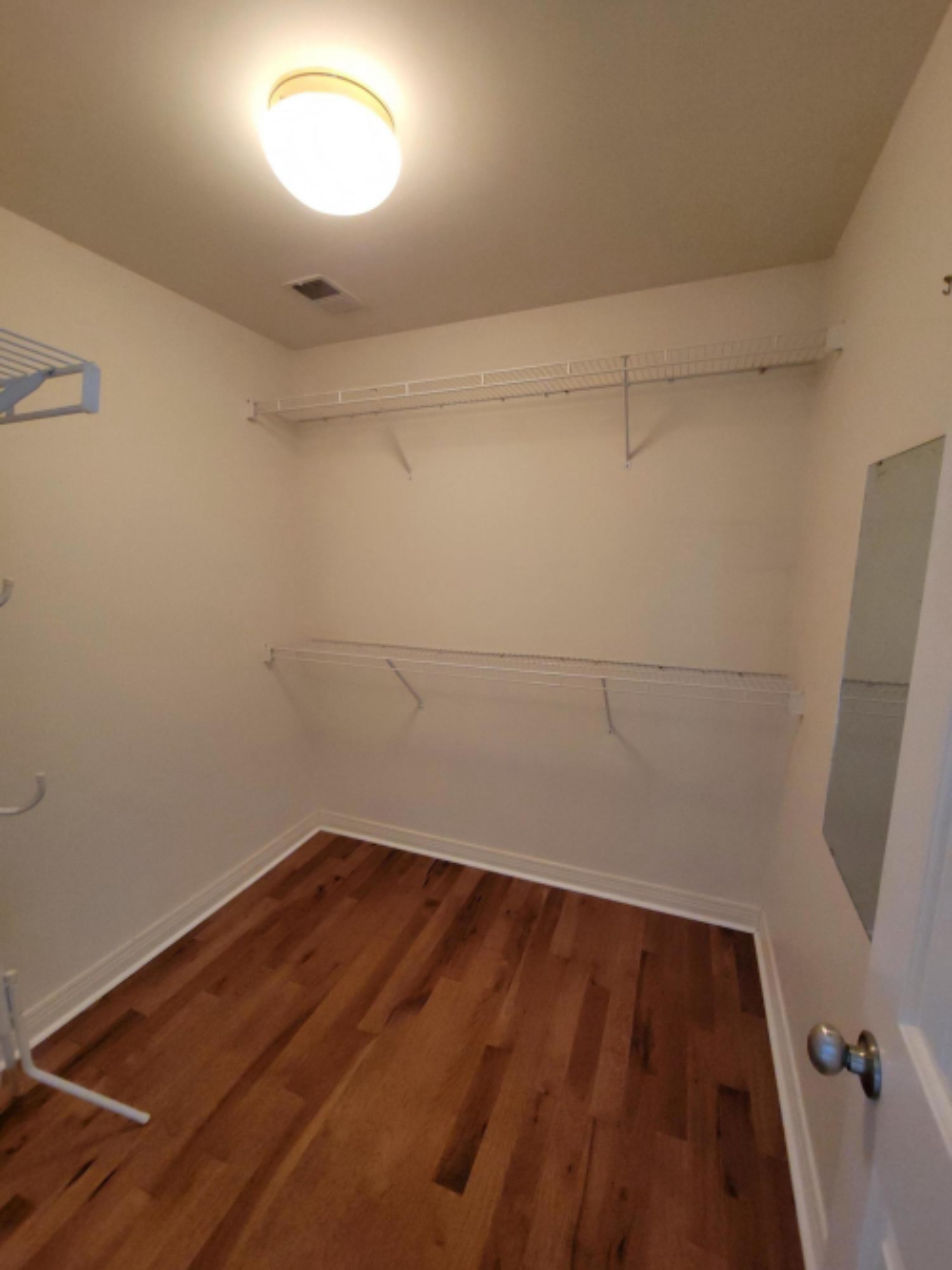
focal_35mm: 13
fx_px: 477
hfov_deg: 89.9
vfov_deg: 106.2
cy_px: 635
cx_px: 476
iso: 320
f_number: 2.2
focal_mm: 2.2
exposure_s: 1/39
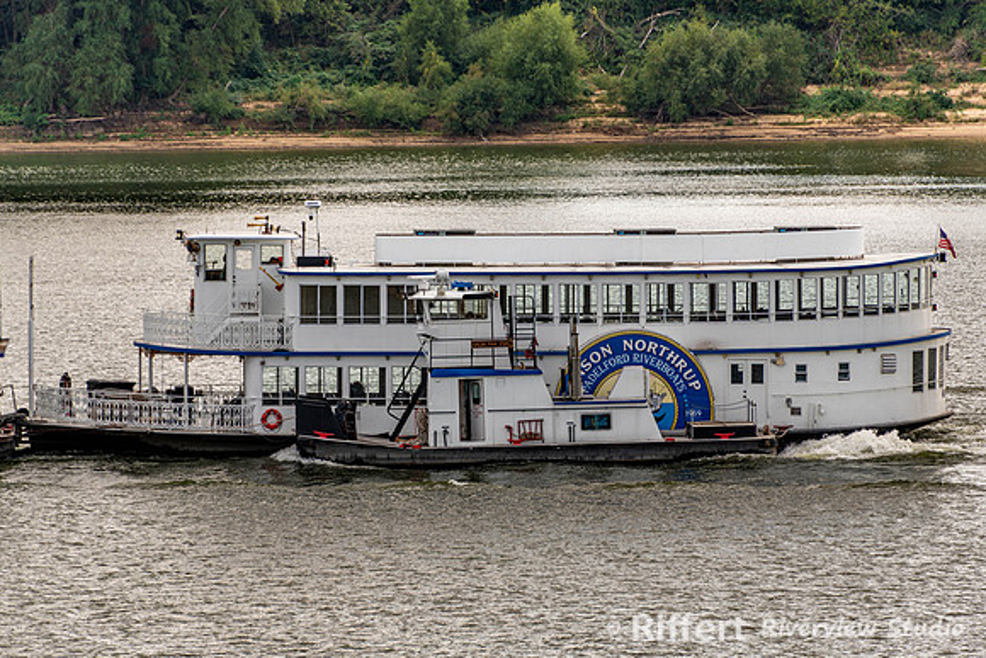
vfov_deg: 4.3
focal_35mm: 321
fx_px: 8798
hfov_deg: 6.4
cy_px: 329
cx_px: 493
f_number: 8
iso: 90
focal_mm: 300
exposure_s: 1/250
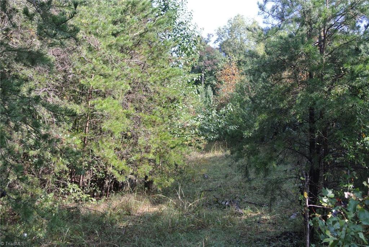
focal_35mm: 42
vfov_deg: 31.9
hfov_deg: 46.4
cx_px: 184
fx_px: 431
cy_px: 124
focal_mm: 15.7
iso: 200
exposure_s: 1/250
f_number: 4.2
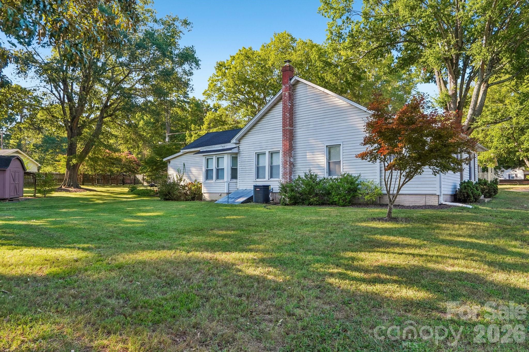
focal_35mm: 25
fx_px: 364
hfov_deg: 72.1
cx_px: 264
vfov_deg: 51.7
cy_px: 176
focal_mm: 16.5
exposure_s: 1/30
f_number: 8
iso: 200
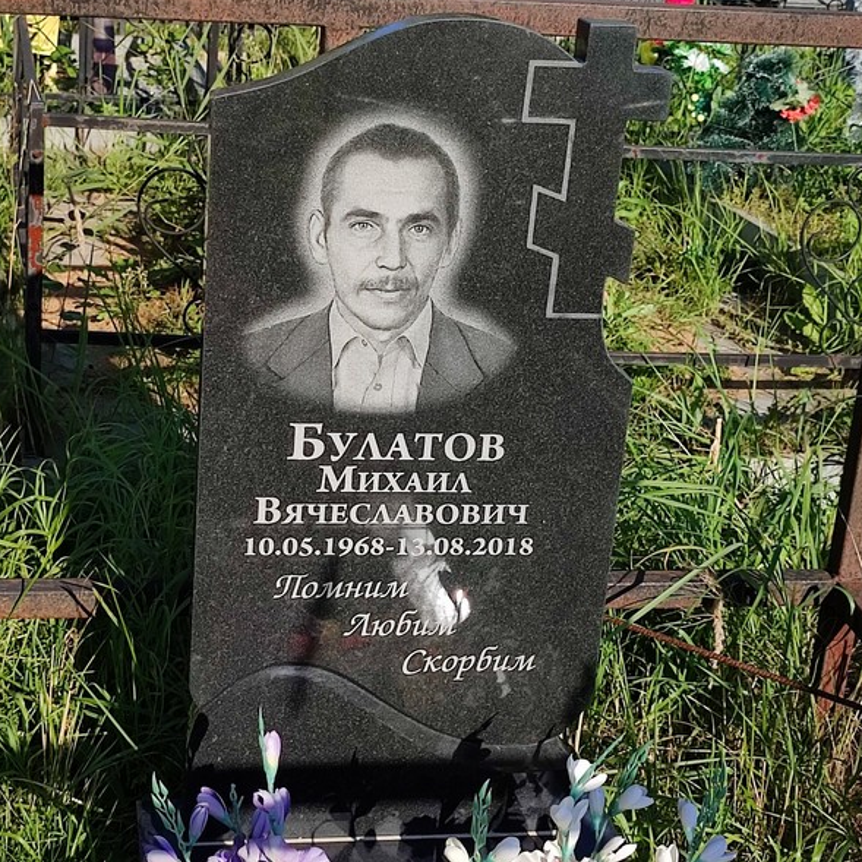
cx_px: 328
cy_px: 426
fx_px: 845
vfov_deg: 54.0
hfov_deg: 53.5
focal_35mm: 30
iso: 50
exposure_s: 1/732
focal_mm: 6.04
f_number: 1.9
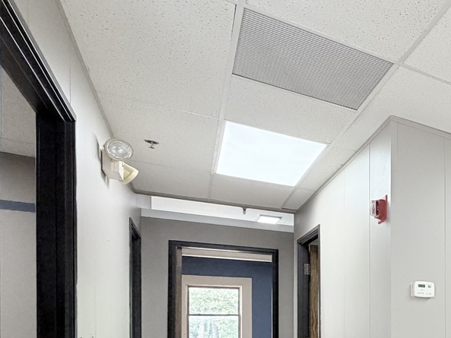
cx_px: 543
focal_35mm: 34
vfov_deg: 38.2
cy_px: 319
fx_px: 443
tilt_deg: +0.4
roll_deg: +0.9
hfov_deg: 39.1
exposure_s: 1/120
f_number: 2.2
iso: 250
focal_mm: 2.22
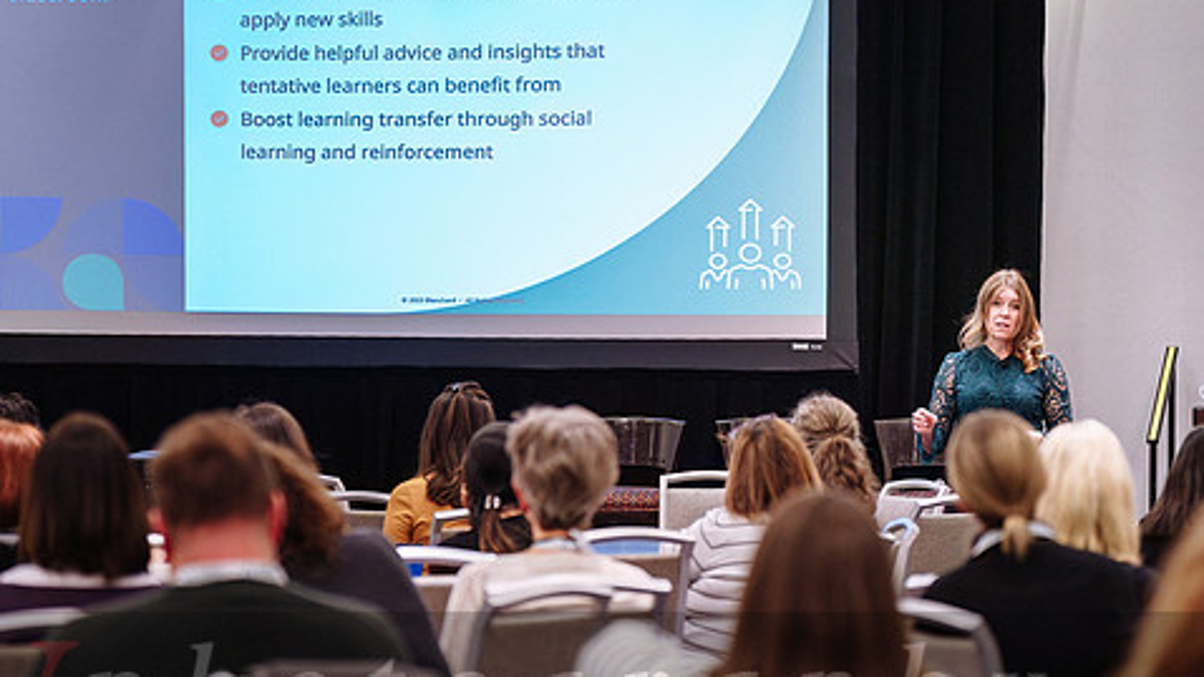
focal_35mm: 140
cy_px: 328
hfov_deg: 15.3
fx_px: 4470
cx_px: 603
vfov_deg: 8.7
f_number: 2.8
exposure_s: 1/320
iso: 3200
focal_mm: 100
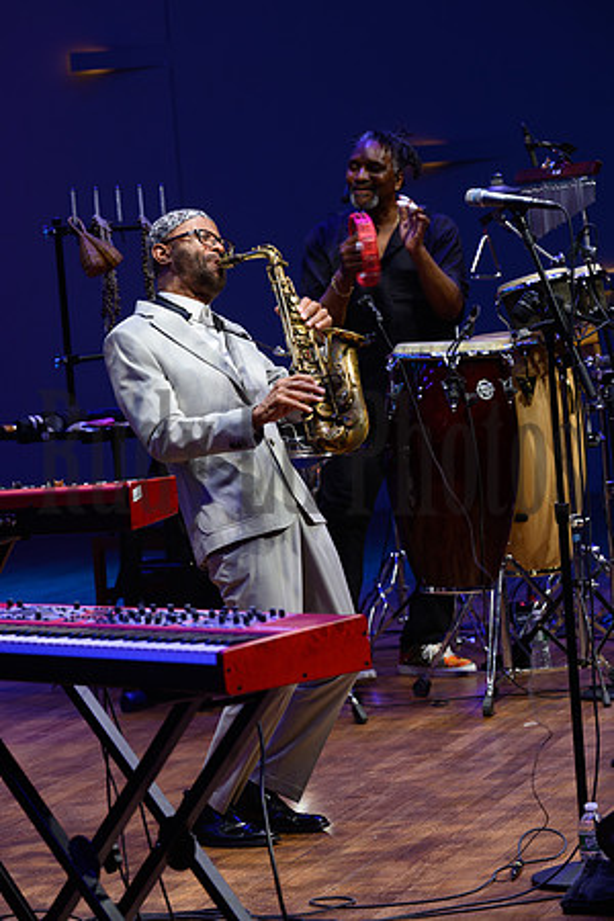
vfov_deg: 14.7
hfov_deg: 9.8
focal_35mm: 140
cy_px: 460
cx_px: 307
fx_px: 3581
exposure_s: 1/80
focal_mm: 140
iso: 800
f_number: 7.1
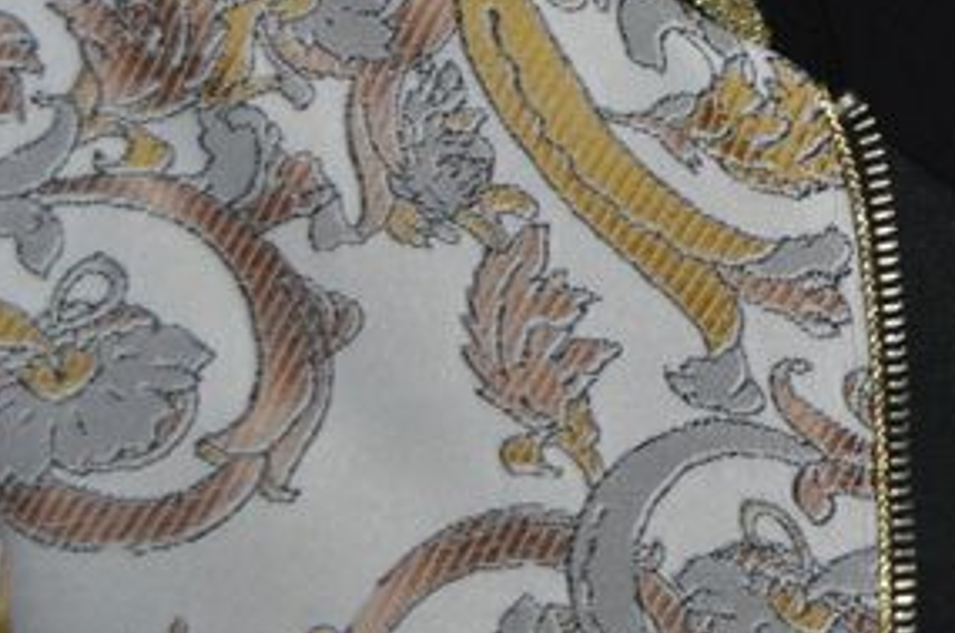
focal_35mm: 229
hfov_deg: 8.6
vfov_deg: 5.8
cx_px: 1756
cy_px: -660
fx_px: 6065
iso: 800
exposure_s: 1/60
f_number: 4.5
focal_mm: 34
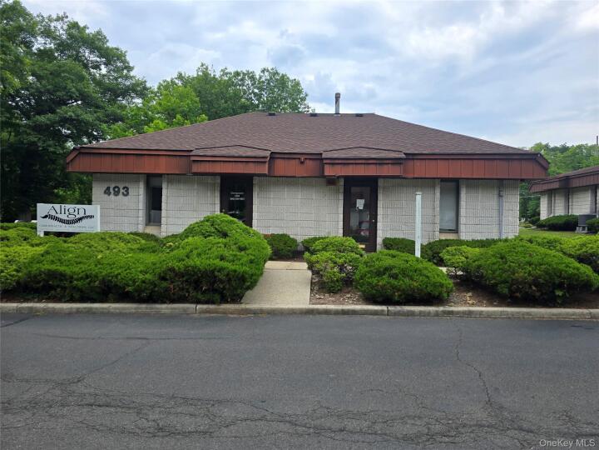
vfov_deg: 58.9
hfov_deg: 73.9
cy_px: 225
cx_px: 300
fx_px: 398
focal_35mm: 23
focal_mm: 6.3
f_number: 1.7
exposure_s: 1/365
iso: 12
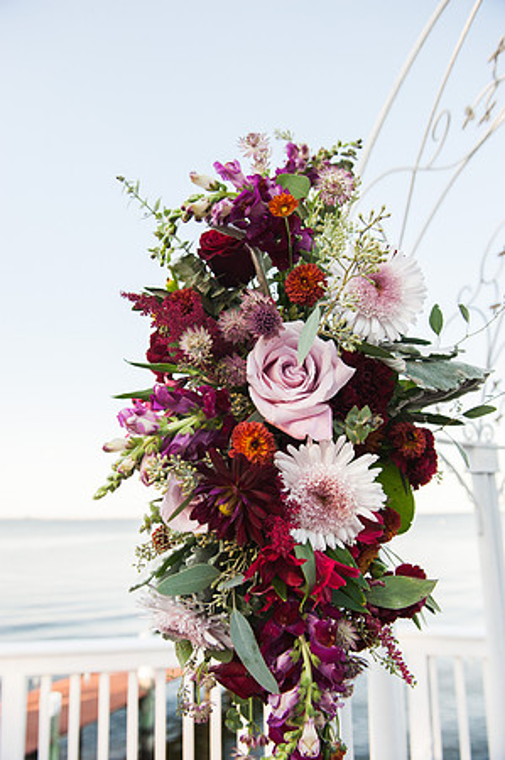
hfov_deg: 53.0
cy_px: 380
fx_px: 506
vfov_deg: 73.8
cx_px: 252
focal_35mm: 24
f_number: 4.5
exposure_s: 1/2000
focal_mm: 24
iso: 1000
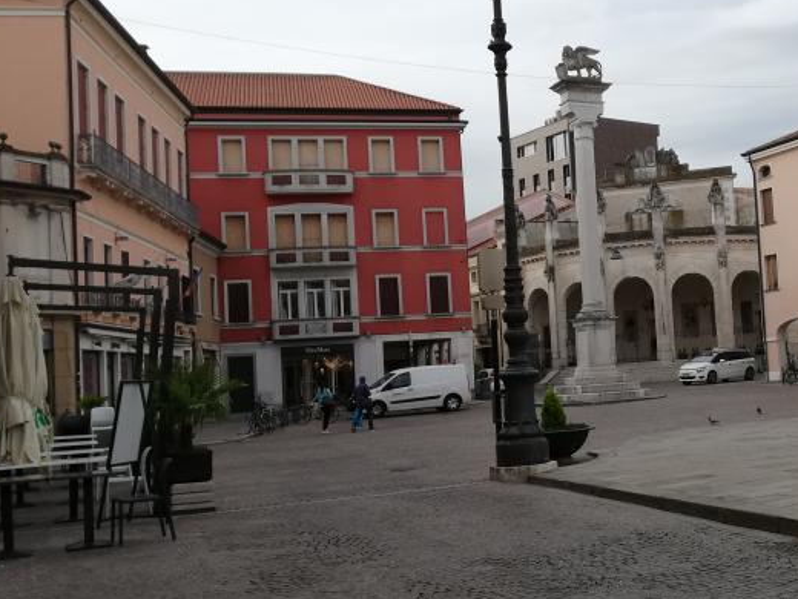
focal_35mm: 45
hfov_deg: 40.2
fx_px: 1037
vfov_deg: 32.2
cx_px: 648
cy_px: 313
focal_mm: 3.81
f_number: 2.2
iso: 50
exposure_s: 1/761
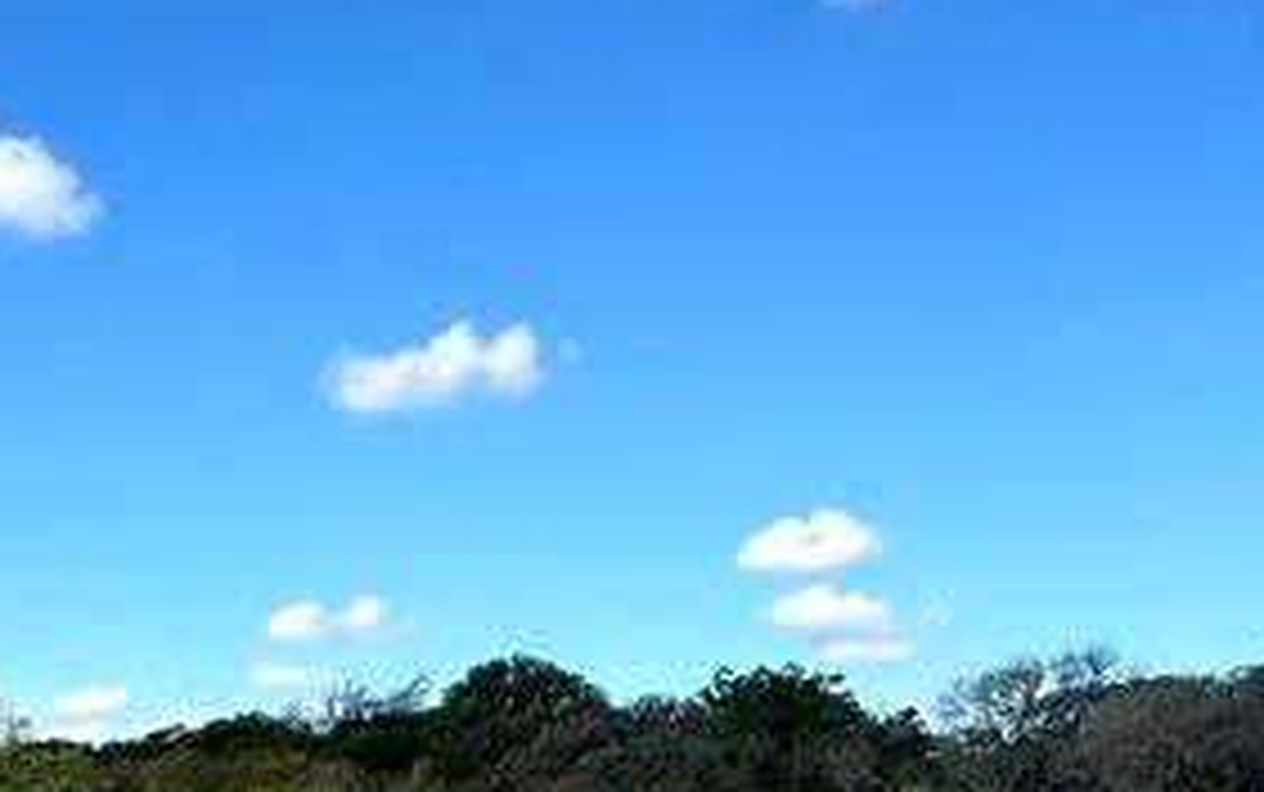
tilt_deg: -3.9
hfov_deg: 34.7
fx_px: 1861
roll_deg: -0.6
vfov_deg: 22.0
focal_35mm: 54
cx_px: 54
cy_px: 986
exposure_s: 1/1927
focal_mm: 2.22
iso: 50
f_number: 2.2
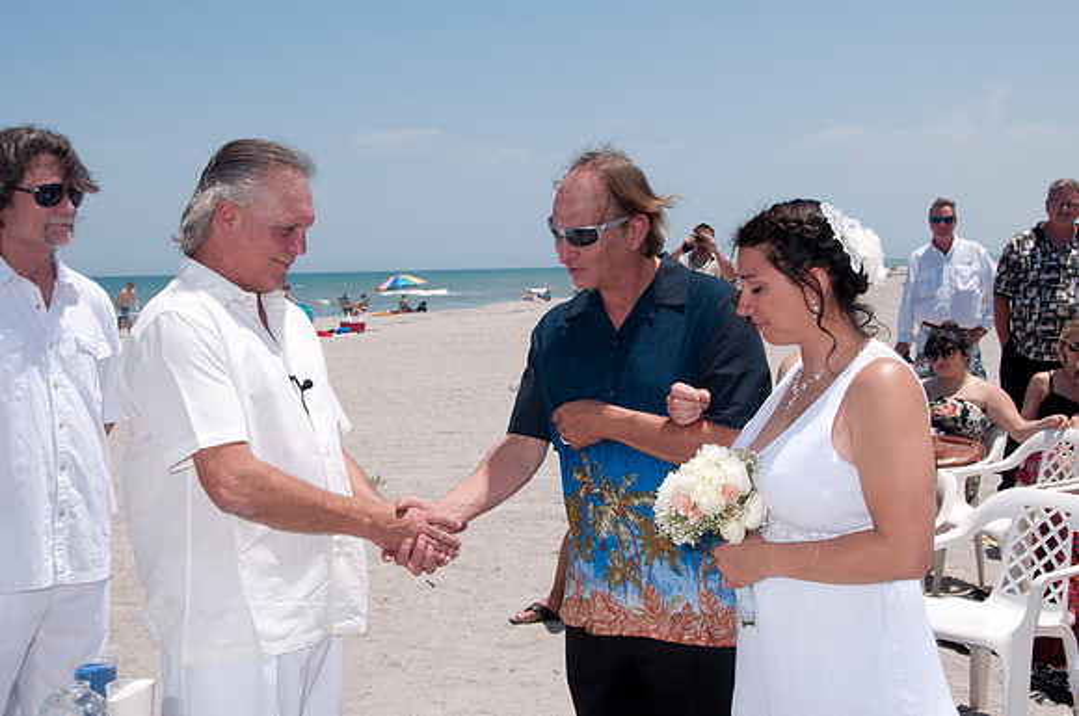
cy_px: 358
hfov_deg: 41.2
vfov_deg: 28.0
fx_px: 1437
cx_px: 540
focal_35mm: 48
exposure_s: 1/250
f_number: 11
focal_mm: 32
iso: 100
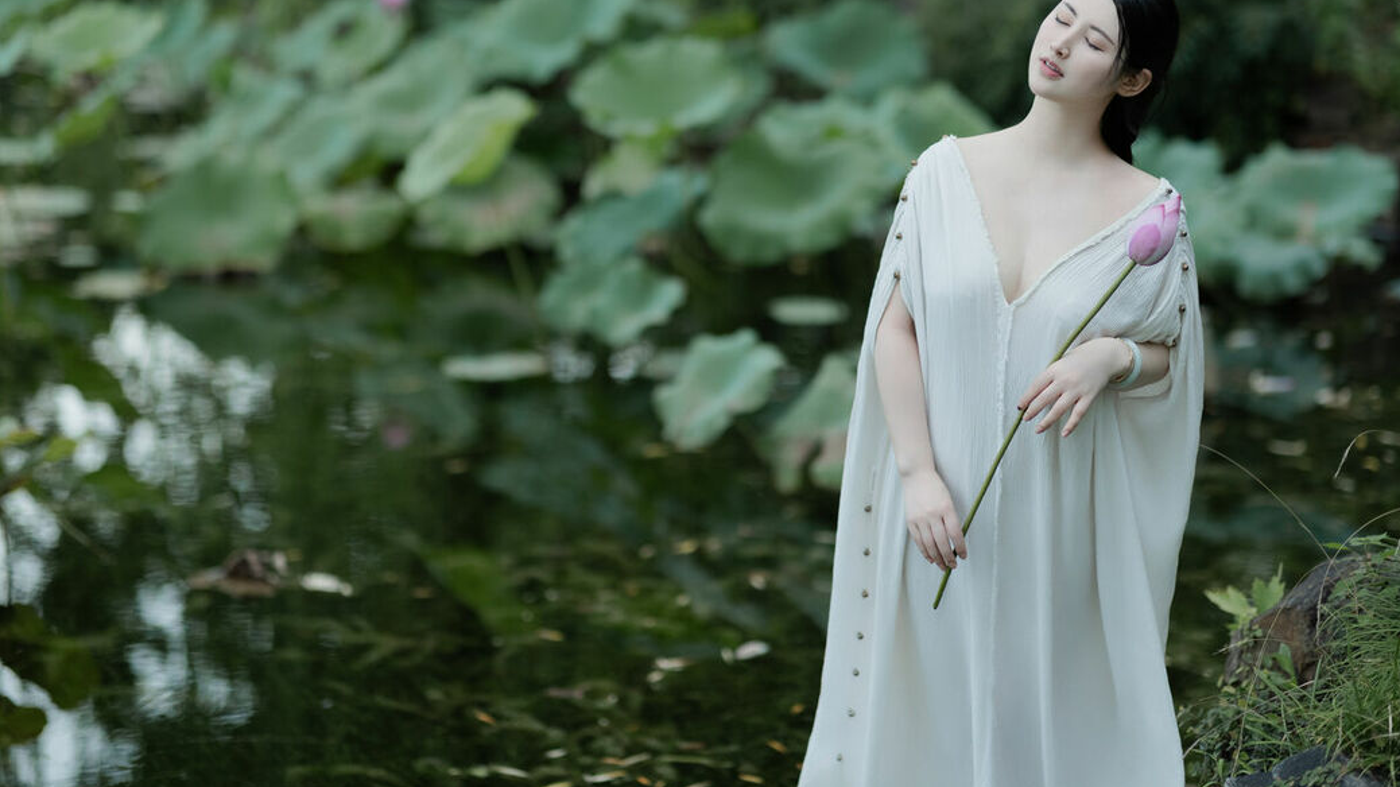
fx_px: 3340
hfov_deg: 23.7
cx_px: 697
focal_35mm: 90
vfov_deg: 13.4
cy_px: 348
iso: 100
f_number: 1.8
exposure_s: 1/1250
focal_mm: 85
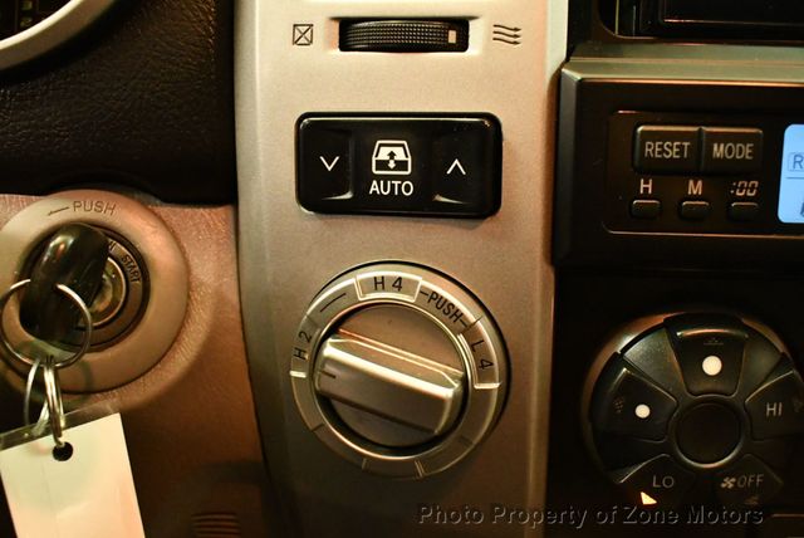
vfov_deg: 36.9
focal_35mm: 36
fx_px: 805
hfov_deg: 53.1
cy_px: 269
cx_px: 402
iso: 6400
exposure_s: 1/60
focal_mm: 18
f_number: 3.5
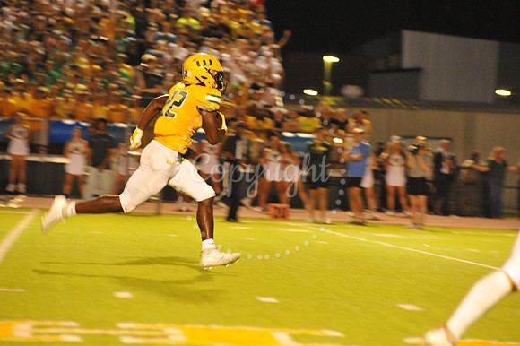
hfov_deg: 10.3
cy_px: 173
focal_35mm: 200
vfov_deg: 6.9
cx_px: 260
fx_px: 2887
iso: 6400
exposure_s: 1/200
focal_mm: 200
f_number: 5.6
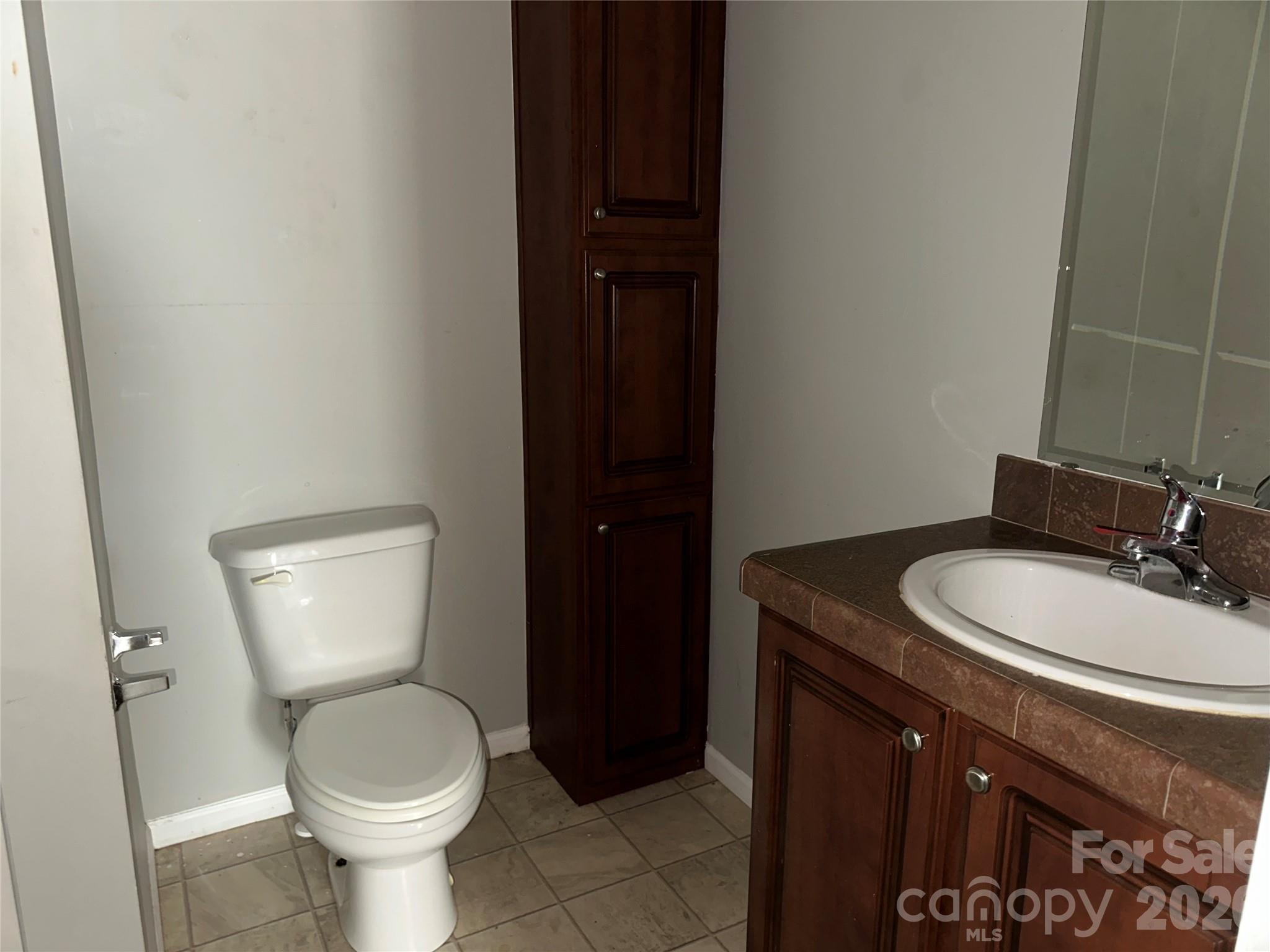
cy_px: 476
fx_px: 881
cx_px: 635
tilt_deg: -12.4
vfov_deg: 56.8
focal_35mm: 24
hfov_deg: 71.6
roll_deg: -1.1
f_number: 1.78
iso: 125
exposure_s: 1/4
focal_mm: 6.86
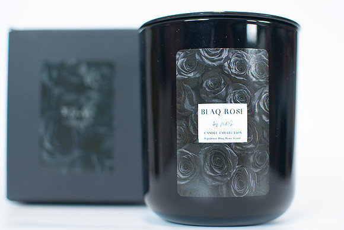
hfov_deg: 36.0
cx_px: 183
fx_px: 529
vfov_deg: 24.5
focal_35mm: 55
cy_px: 117
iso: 400
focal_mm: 35
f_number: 2.2
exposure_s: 1/100
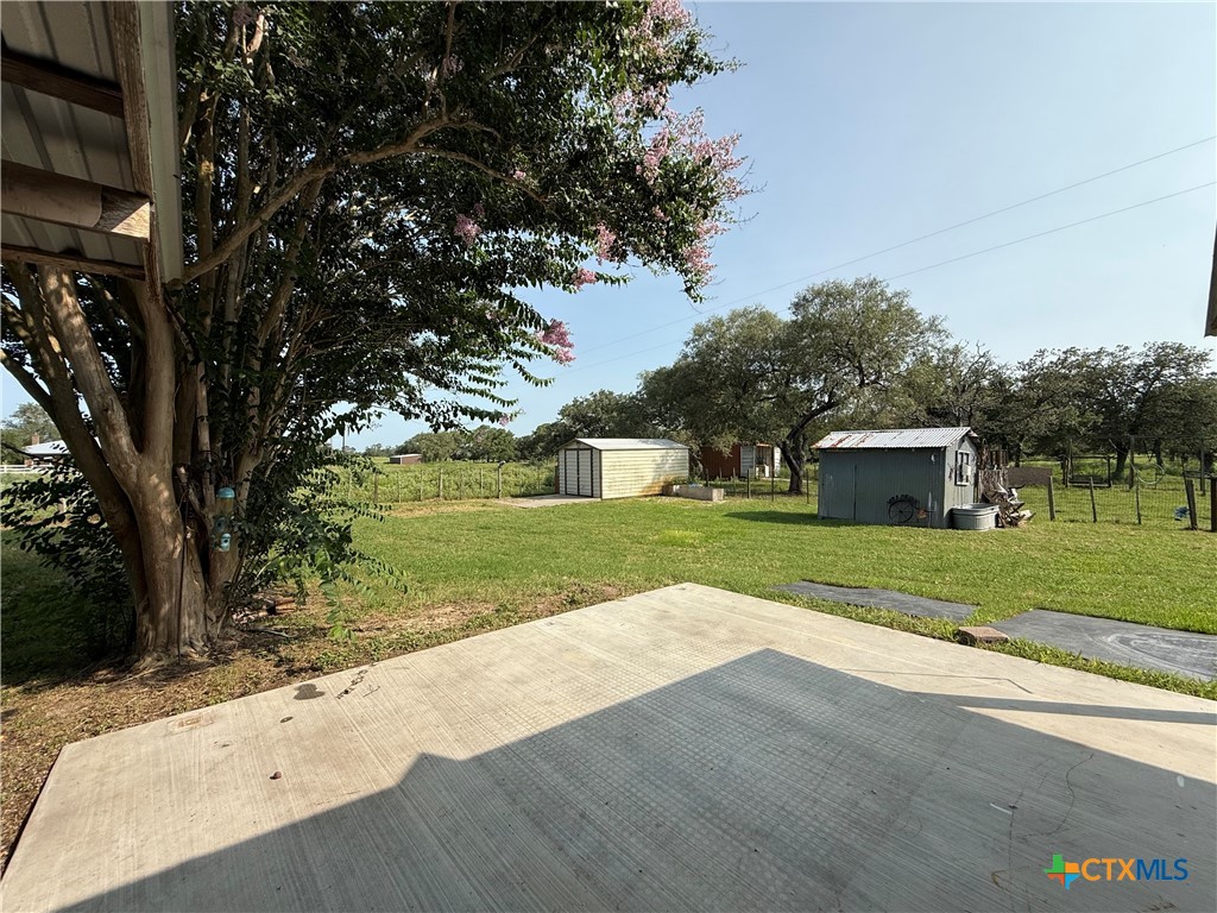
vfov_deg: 85.7
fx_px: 492
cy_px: 456
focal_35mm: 14
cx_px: 608
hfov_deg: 102.1
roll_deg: +0.3
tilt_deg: -0.2
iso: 50
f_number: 2.2
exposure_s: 1/1698
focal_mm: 2.22
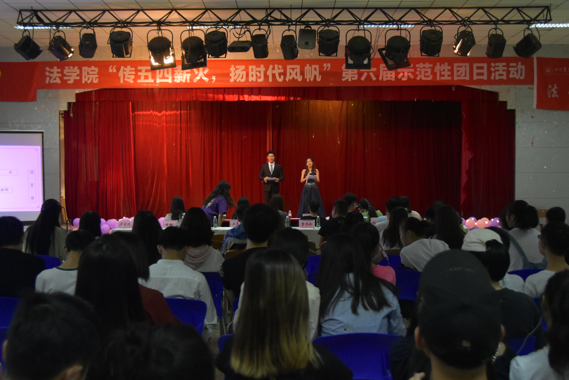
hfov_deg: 46.4
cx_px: 284
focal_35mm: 42
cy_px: 190
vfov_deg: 31.9
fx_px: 664
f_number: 4.5
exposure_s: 1/80
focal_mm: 28
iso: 3200
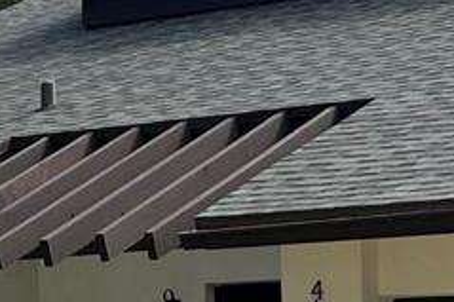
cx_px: 15
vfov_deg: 7.5
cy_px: 348
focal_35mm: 181
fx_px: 2281
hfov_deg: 11.3
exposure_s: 1/2410
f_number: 1.6
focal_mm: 5.1
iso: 50
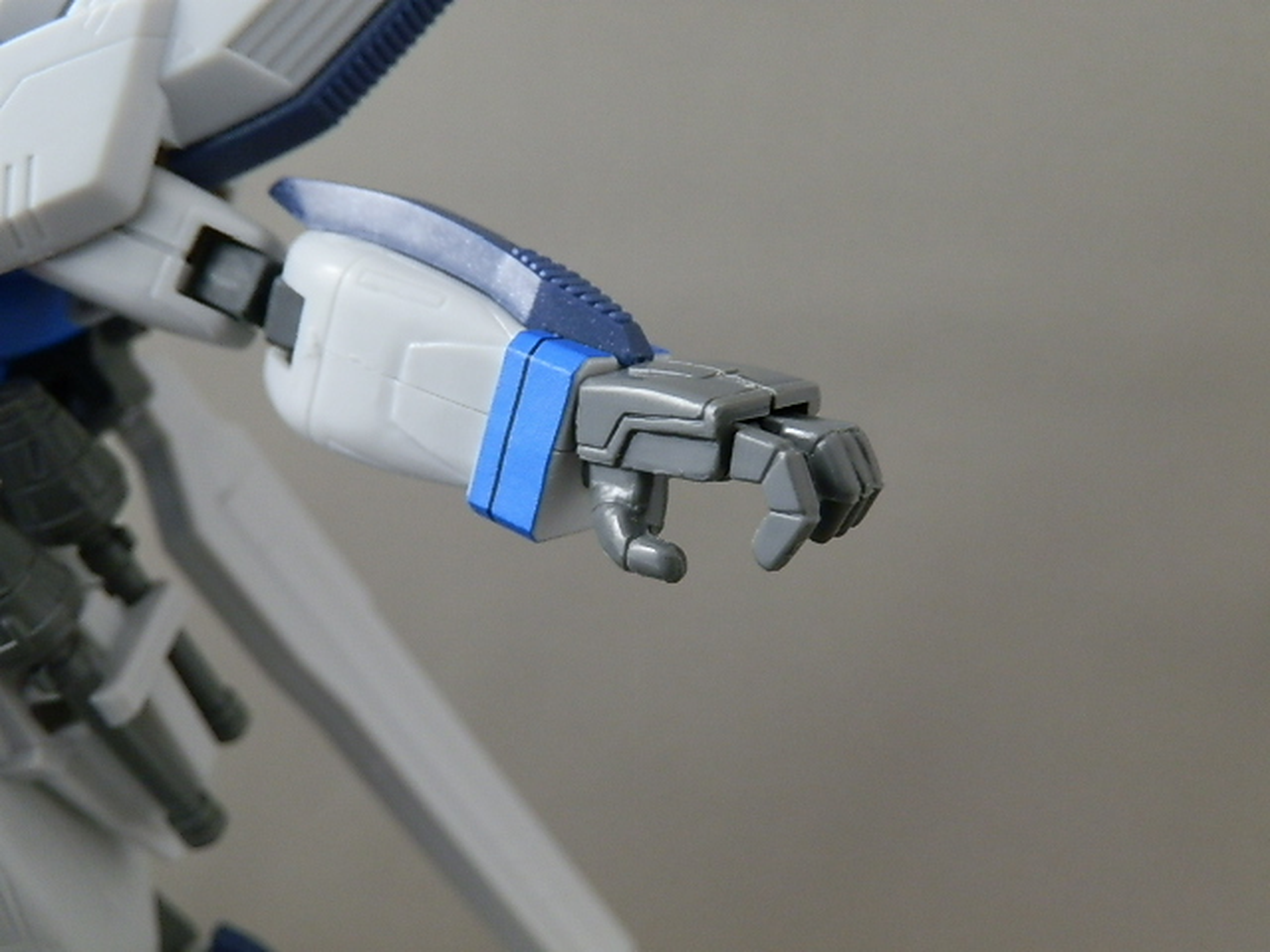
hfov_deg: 54.0
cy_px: 476
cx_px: 635
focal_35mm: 34
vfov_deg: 41.8
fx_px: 1247
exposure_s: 1/10
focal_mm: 6.17
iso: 200
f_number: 3.5
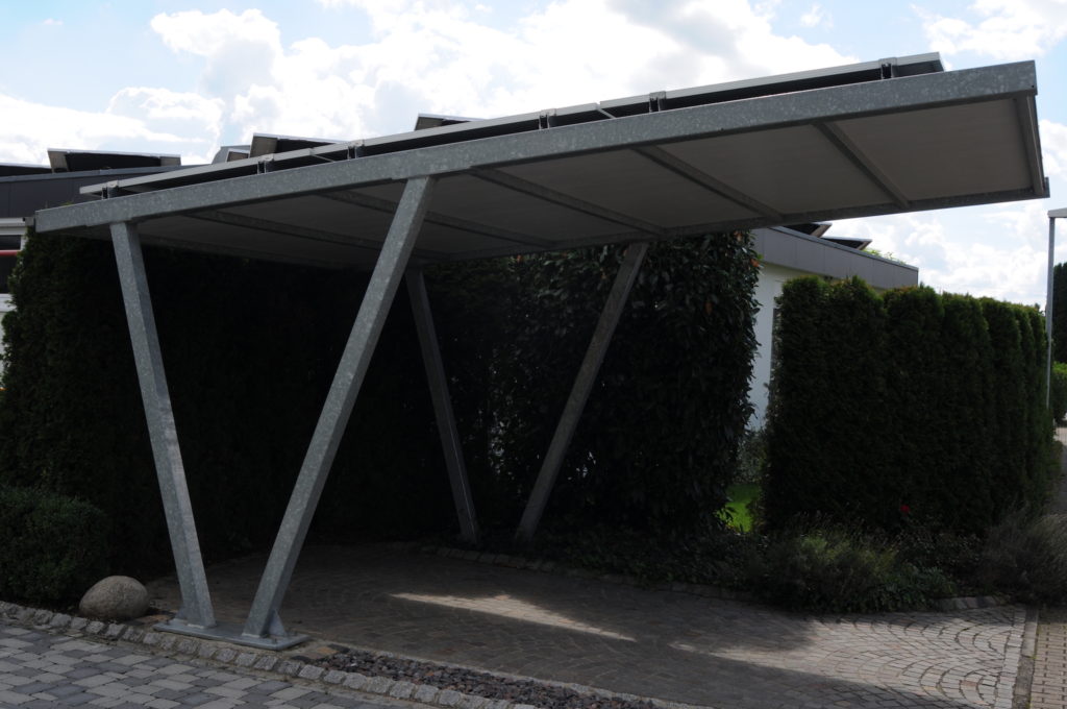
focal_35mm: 42
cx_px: 534
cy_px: 354
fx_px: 1243
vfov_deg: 31.8
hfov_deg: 46.5
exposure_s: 1/320
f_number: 9
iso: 200
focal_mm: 28
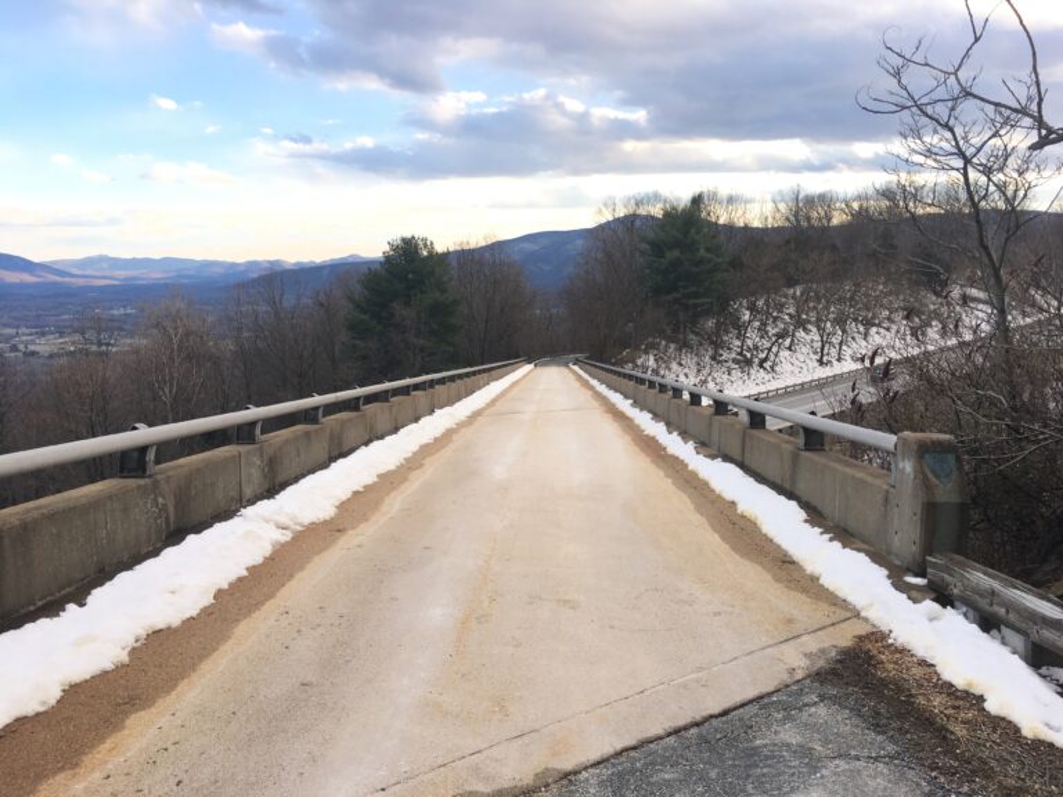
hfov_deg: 61.7
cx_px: 532
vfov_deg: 48.2
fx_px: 891
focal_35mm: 29
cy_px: 398
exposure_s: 1/275
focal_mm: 4.15
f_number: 2.2
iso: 25
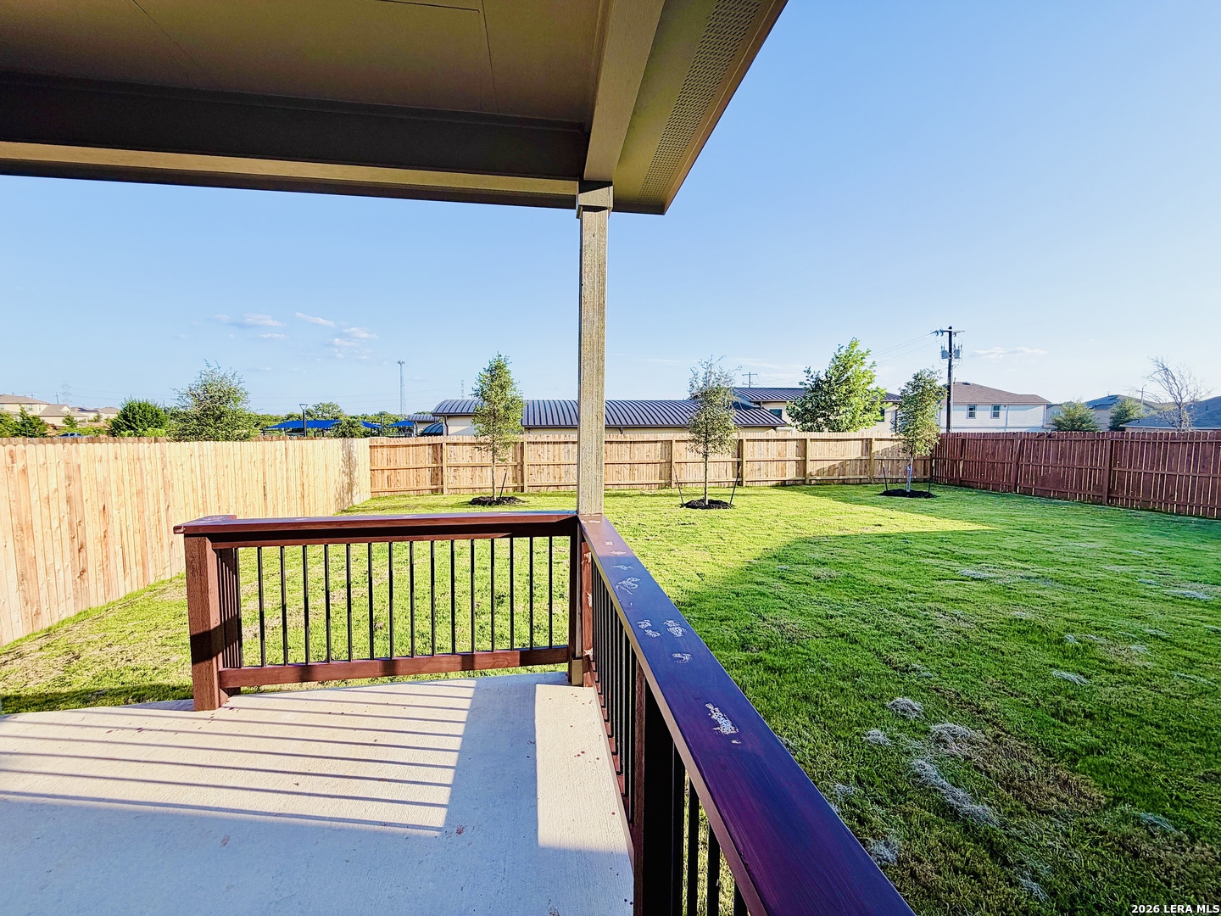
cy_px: 458
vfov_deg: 85.7
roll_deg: +0.7
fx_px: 494
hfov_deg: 102.1
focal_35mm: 14
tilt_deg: -4.3
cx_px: 610
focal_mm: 2.22
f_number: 2.2
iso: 32
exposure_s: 1/770
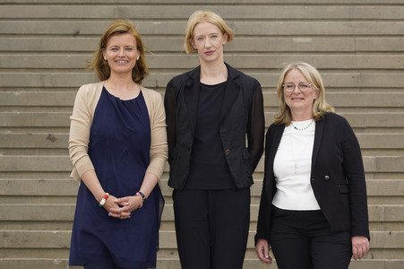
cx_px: 202
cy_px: 134
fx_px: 1312
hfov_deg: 17.5
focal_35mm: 117
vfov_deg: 11.7
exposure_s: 1/200
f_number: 5
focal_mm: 117
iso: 100
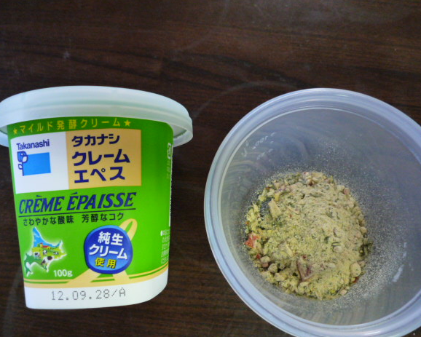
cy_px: 172
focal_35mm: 27
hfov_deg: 64.0
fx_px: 337
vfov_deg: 53.2
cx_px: 205
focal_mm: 4.4
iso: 400
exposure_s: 1/8
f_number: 2.8
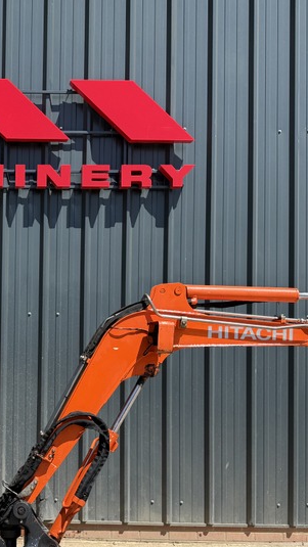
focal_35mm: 50
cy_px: 326
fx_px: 726
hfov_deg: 22.6
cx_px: -28
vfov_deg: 41.2
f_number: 1.78
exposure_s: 1/2445
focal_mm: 6.76
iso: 80
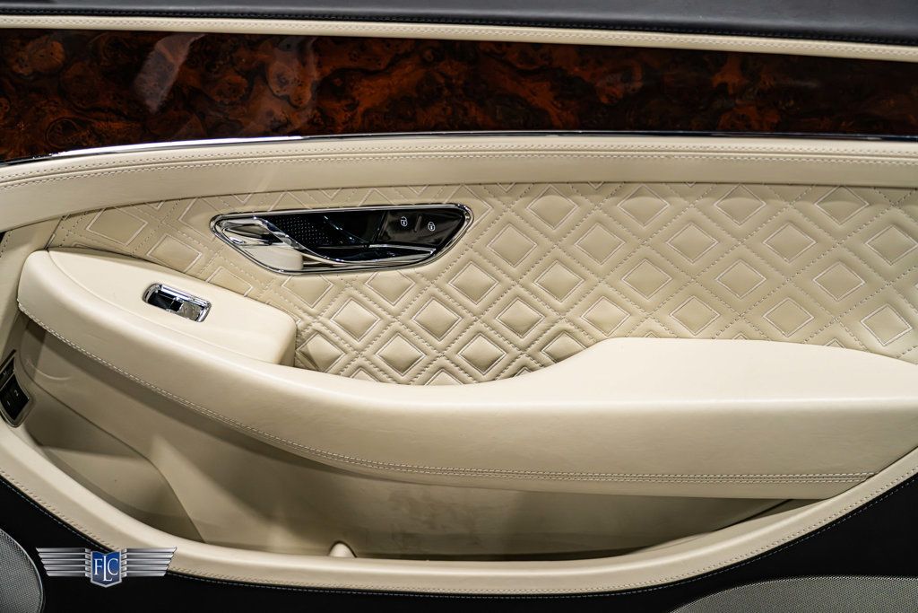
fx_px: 1224
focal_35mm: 48
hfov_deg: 41.1
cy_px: 306
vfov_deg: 28.1
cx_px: 459
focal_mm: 48
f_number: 4
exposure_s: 1/125
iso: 1600
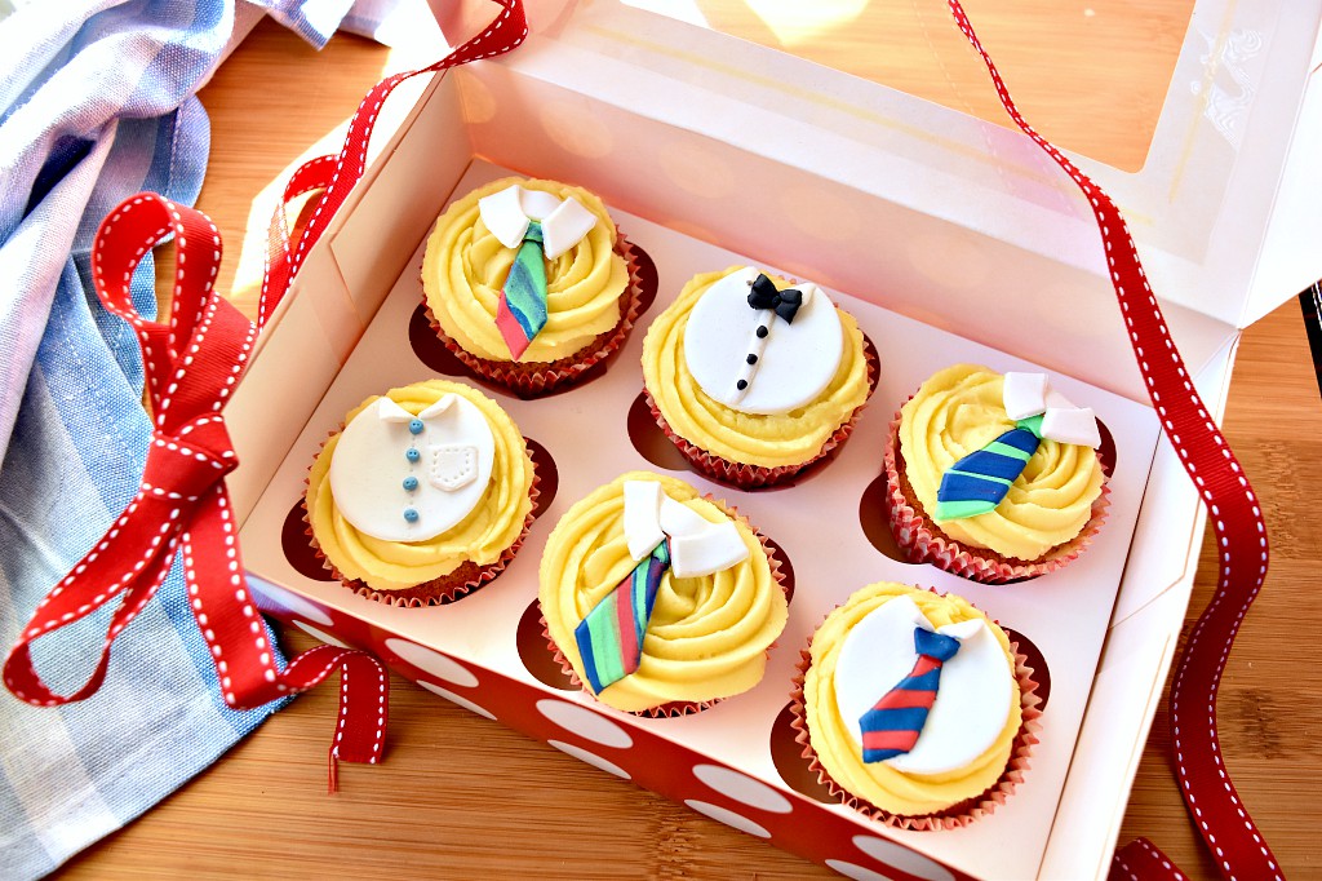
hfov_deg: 59.5
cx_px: 661
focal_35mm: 32
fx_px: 1156
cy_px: 440
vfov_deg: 41.7
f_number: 4.5
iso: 800
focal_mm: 21
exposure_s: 1/500
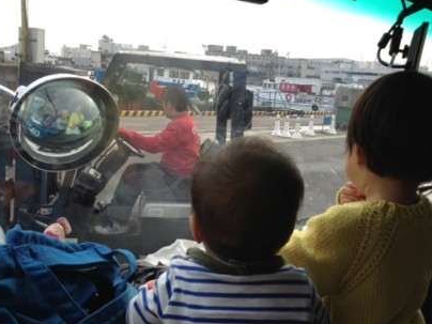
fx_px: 487
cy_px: 172
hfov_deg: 47.8
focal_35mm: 39
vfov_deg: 36.8
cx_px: 229
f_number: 2.4
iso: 50
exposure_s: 1/294
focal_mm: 4.28
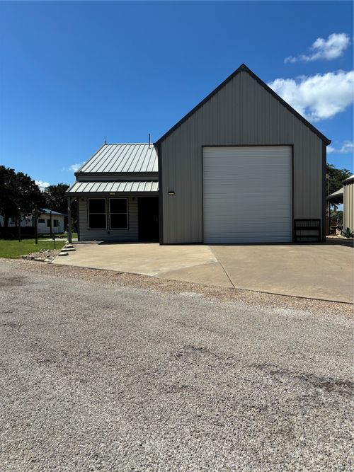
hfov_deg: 53.0
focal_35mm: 26
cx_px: 177
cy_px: 236
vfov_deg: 67.3
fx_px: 355
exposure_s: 1/4854
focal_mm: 5.96
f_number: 1.6
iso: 50
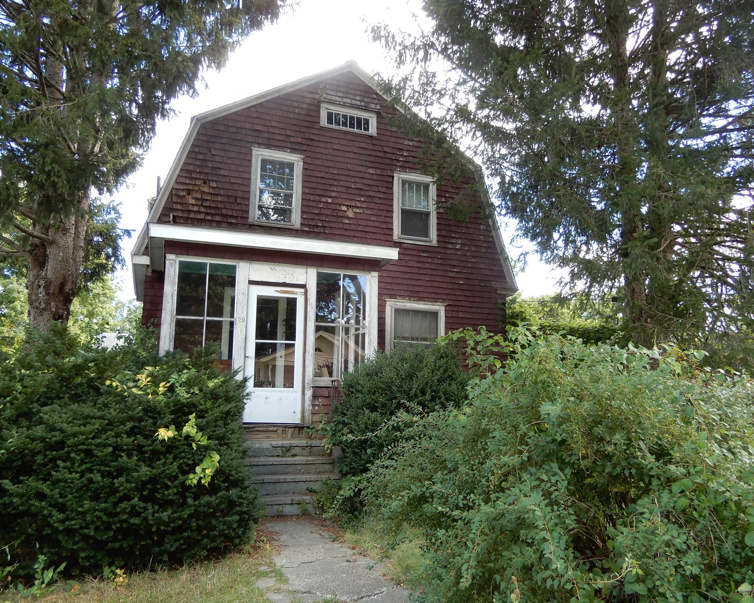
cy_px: 304
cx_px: 386
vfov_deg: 54.9
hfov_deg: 66.0
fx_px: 580
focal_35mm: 26
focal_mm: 4.3
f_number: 3.4
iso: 80
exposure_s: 1/60
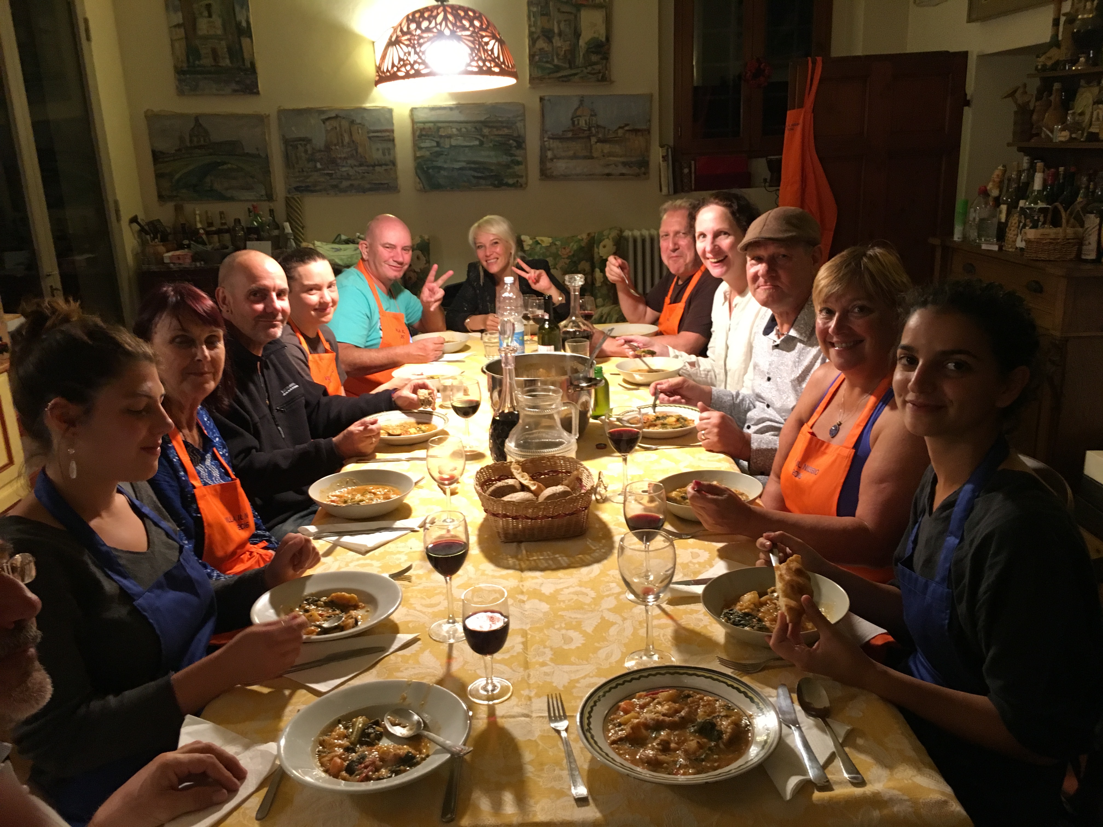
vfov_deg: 48.2
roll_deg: +2.9
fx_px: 924
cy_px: 414
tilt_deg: -15.6
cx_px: 552
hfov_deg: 61.7
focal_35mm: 29
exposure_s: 1/20
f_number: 2.2
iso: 200
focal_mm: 4.15
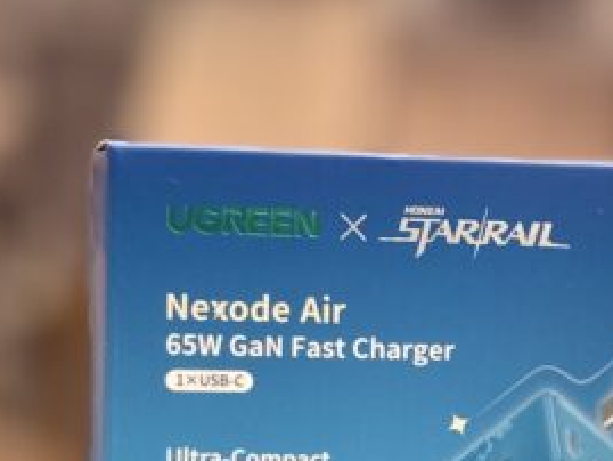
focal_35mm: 125
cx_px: 490
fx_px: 2215
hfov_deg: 15.7
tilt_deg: -4.7
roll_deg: -2.2
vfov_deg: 11.8
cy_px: 448
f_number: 1.78
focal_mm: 6.76
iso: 250
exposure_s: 1/60
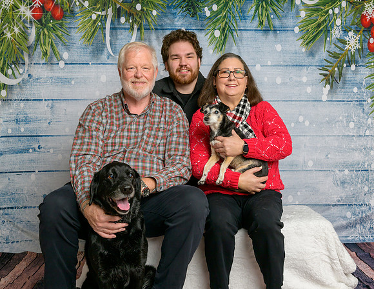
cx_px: 209
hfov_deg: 43.1
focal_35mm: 43
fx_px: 472
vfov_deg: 34.0
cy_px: 144
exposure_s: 1/125
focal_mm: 38
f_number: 10
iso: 400
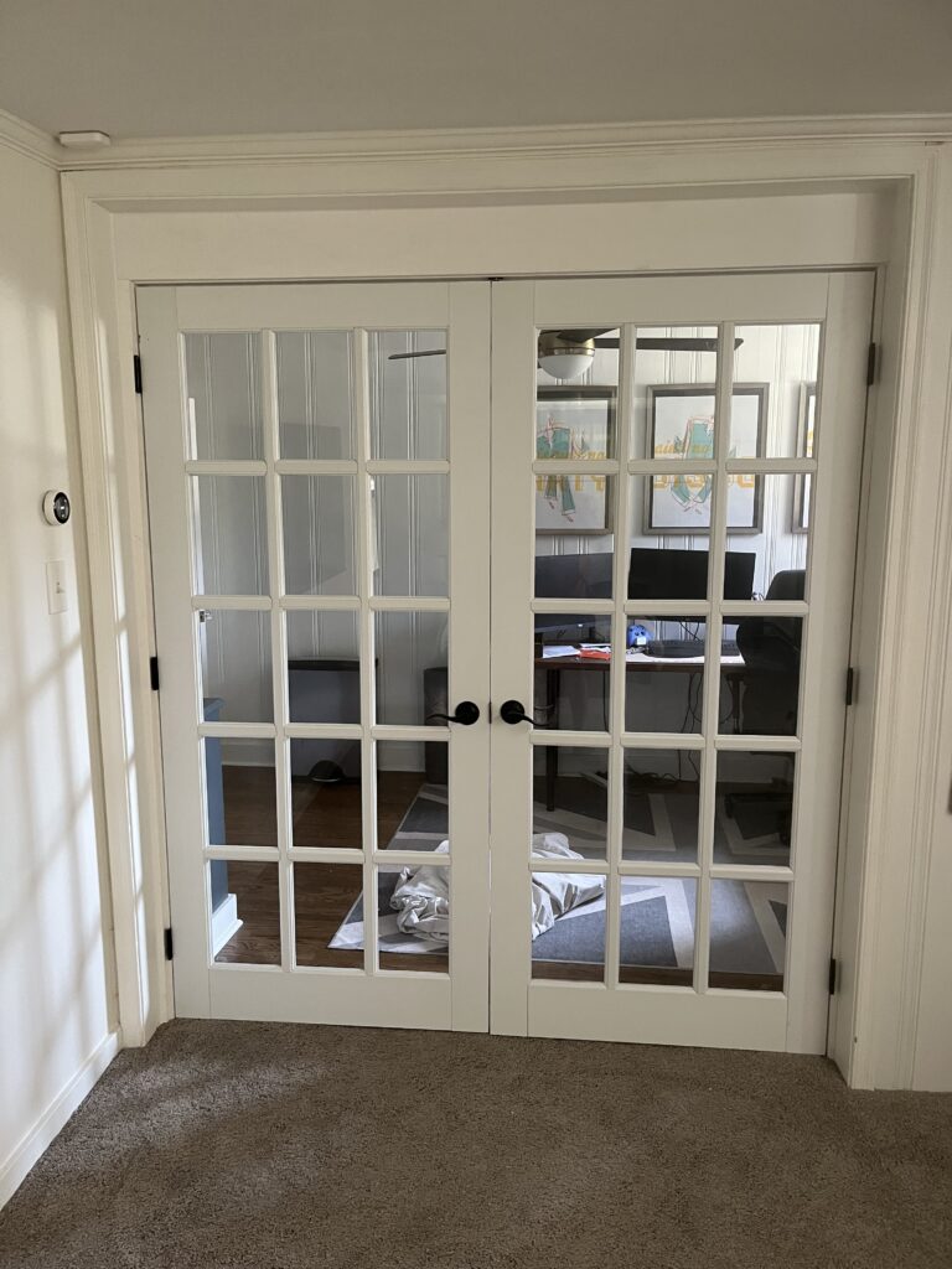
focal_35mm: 26
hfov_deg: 53.1
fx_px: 953
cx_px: 476
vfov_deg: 67.3
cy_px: 634
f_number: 1.6
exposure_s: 1/60
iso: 320
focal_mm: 5.1
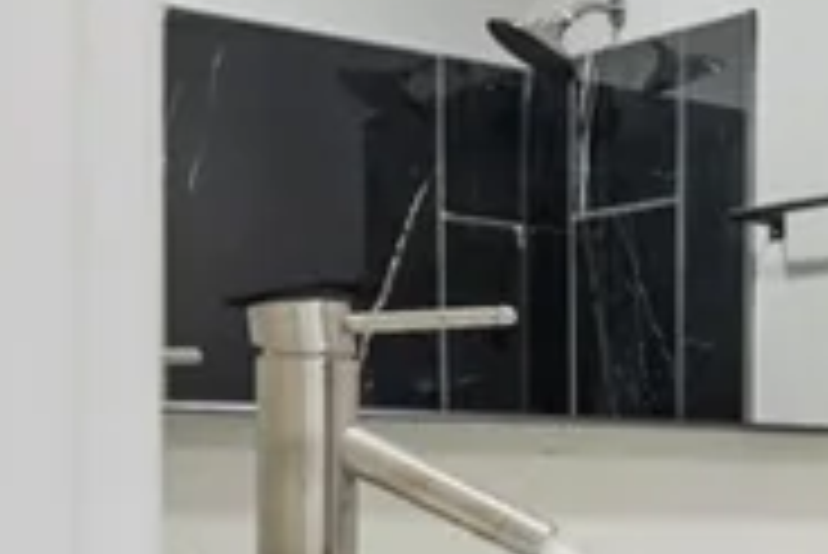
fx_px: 1795
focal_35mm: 78
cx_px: 1832
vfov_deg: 17.0
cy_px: 583
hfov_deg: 16.4
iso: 100
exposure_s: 1
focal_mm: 14
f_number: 9
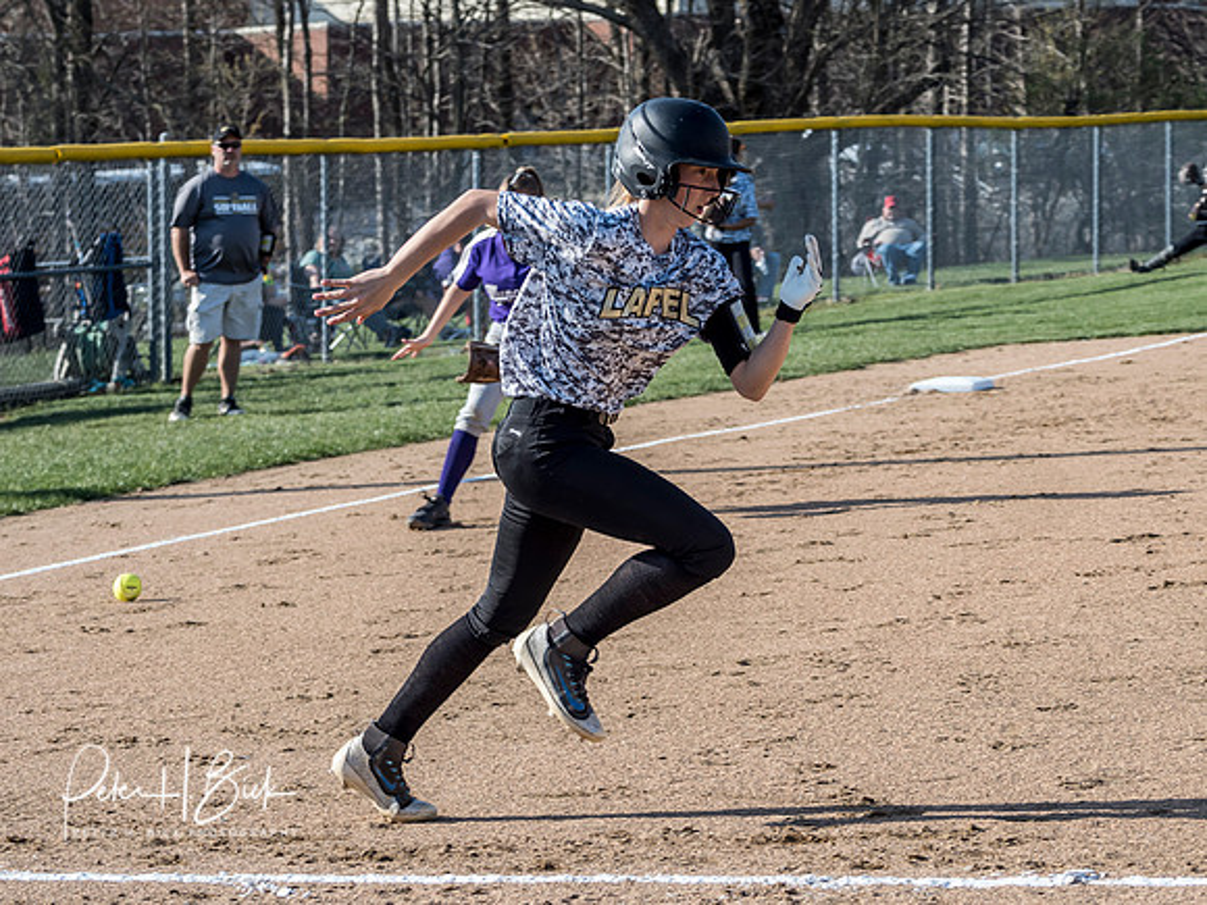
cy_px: 452
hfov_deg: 13.5
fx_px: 5091
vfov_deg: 10.2
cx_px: 604
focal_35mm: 146
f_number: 5
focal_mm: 73
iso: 400
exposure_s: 1/1000
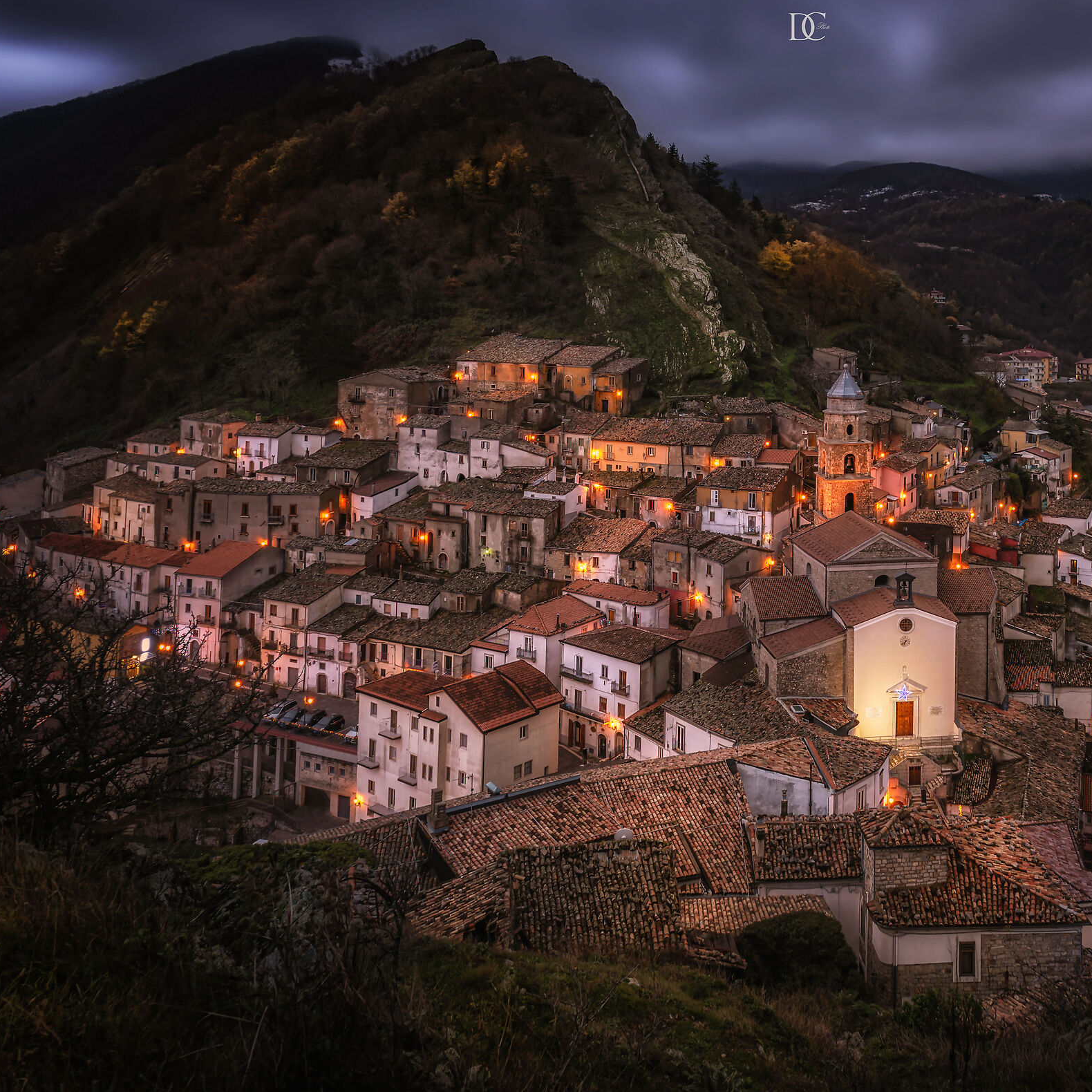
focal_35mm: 31
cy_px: 541
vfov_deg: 52.5
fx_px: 1106
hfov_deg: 50.5
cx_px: 809
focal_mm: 24
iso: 100
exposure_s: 20
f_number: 8
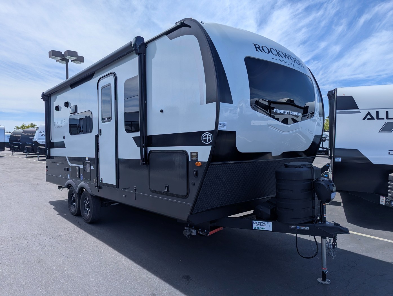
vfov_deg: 56.9
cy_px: 148
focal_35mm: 24
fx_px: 273
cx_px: 196
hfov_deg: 71.5
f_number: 1.85
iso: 48
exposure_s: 1/2632
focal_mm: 6.81
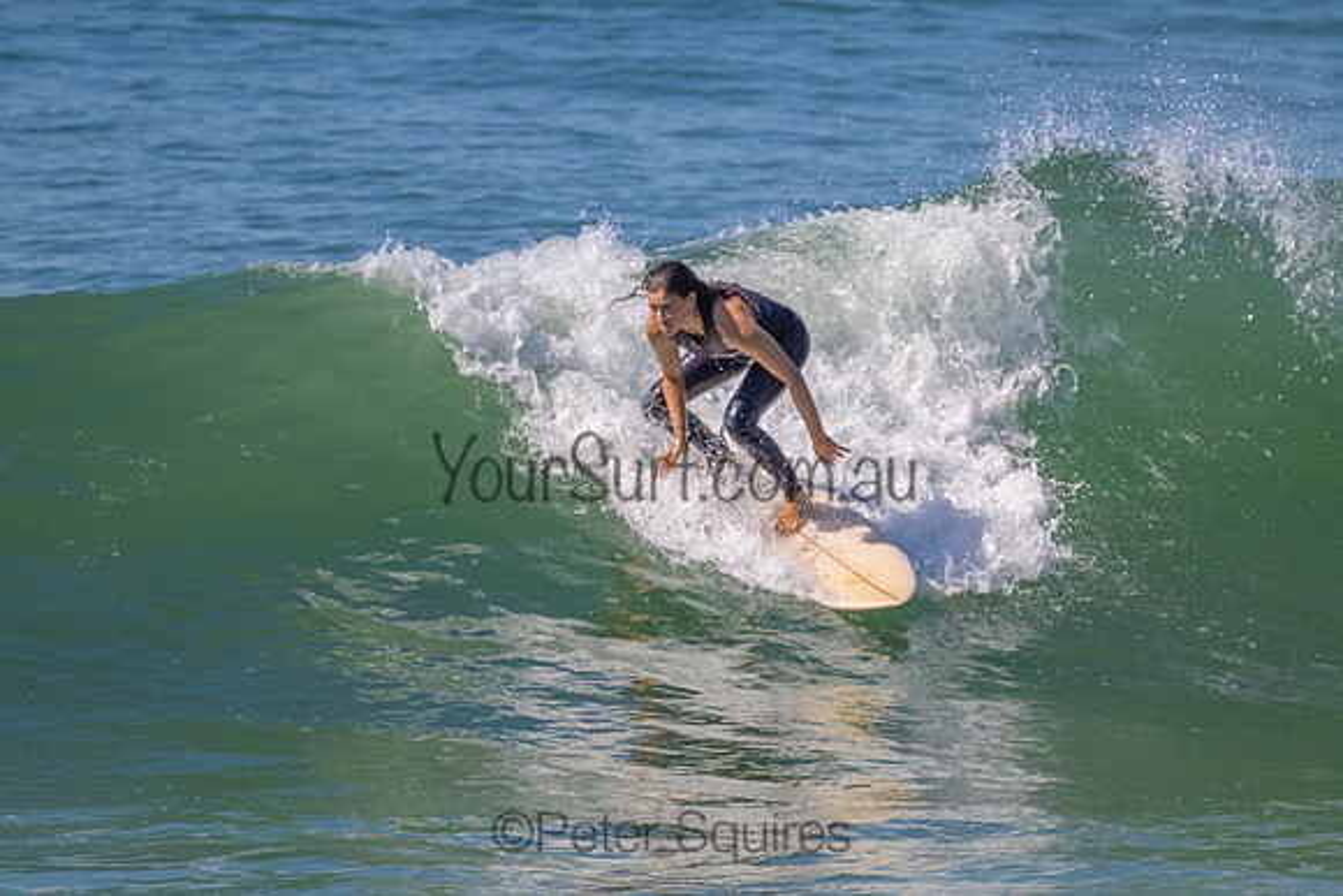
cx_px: 764
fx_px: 33951
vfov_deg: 1.5
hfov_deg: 2.3
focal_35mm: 910
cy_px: 441
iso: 640
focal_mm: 800
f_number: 11
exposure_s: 1/2000
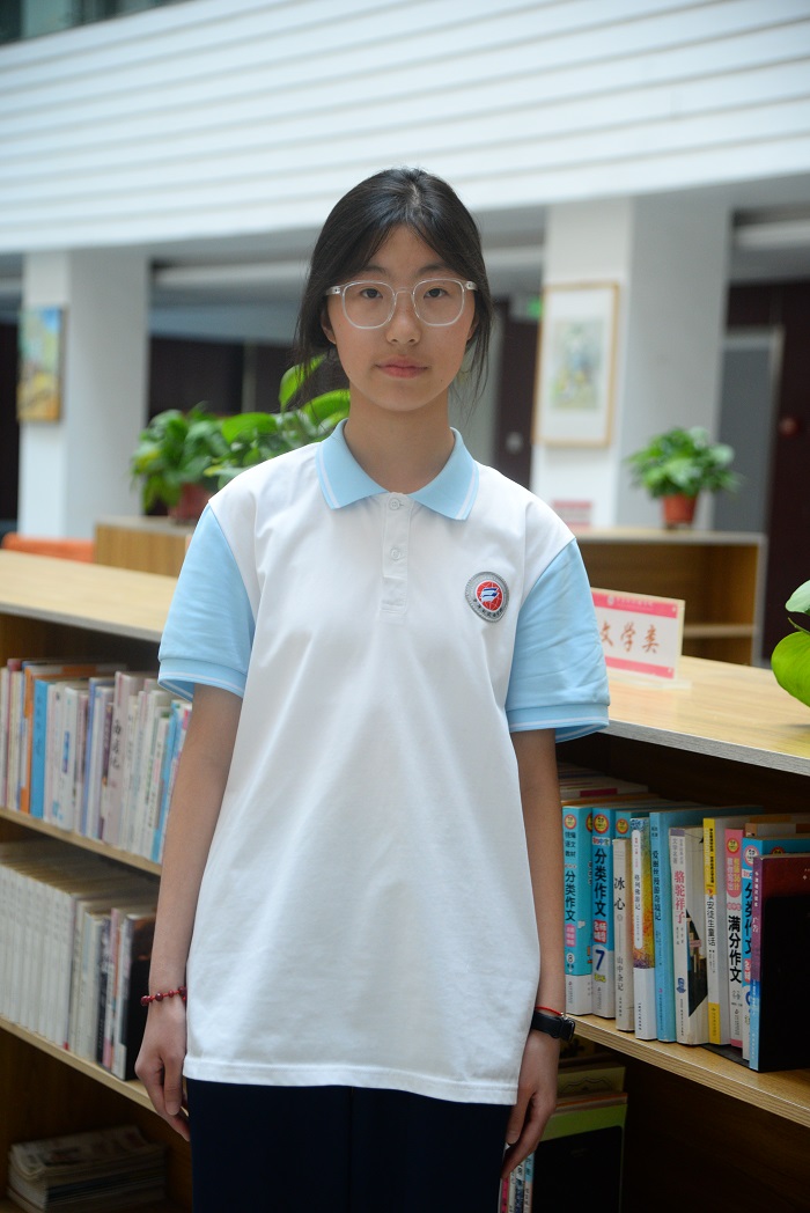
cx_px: 405
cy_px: 606
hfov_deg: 20.9
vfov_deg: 30.9
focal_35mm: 65
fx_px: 2191
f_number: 4
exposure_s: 1/640
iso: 1600
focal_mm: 65
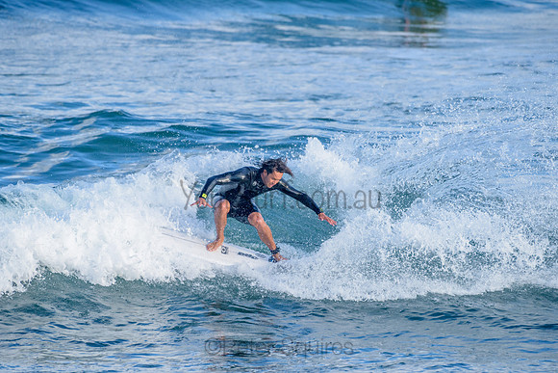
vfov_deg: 2.2
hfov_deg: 3.4
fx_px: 9489
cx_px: 279
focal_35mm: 612
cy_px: 186
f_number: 5.6
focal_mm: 500
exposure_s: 1/1250
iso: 500
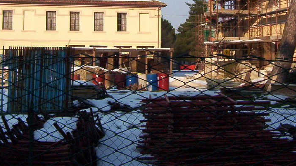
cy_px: 0
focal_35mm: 66
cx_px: 132
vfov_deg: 17.8
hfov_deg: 31.9
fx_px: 518
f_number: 5.24
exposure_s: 1/625
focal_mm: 5.54
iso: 100
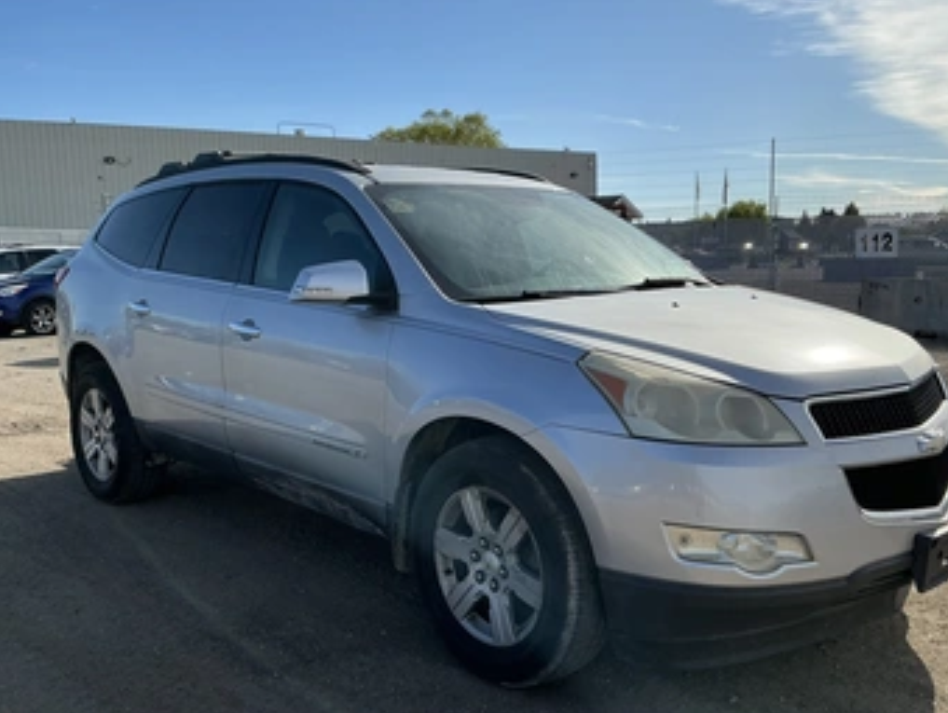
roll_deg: +1.7
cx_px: 512
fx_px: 905
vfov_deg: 43.0
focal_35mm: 33
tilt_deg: -4.5
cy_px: 366
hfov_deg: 55.2
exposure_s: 1/2227
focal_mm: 3
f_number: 1.8
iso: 25
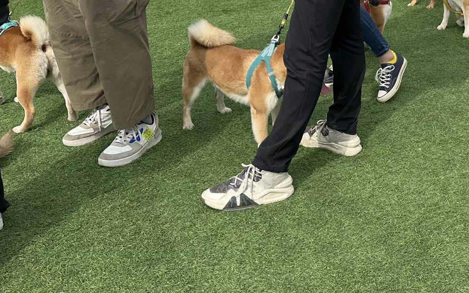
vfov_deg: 22.9
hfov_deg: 34.9
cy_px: -9
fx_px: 690
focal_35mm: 54
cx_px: 441
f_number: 1.78
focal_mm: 6.86
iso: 80
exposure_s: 1/3058
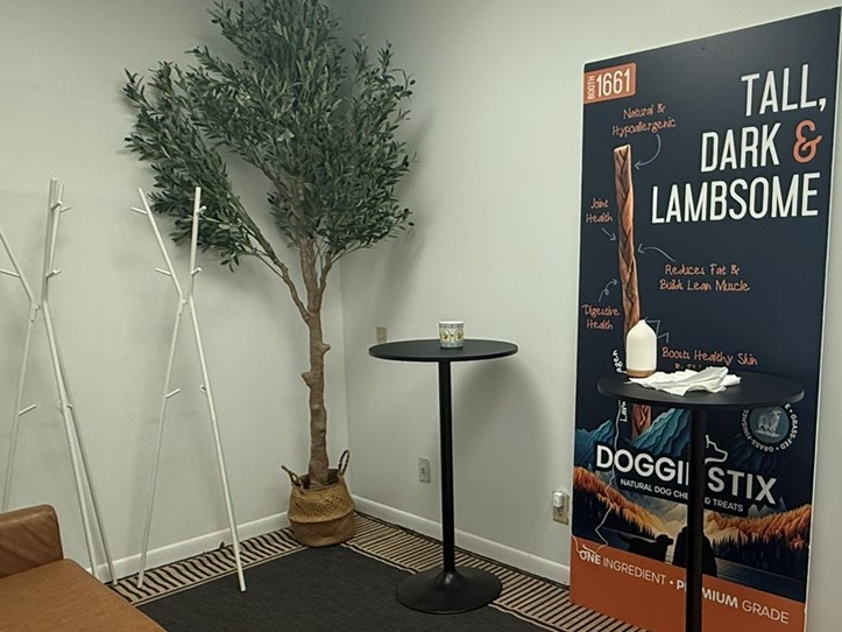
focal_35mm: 31
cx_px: 556
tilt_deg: -8.3
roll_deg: +1.1
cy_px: 365
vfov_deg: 45.3
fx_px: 754
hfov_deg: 57.2
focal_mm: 2.22
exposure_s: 1/120
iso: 160
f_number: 2.2
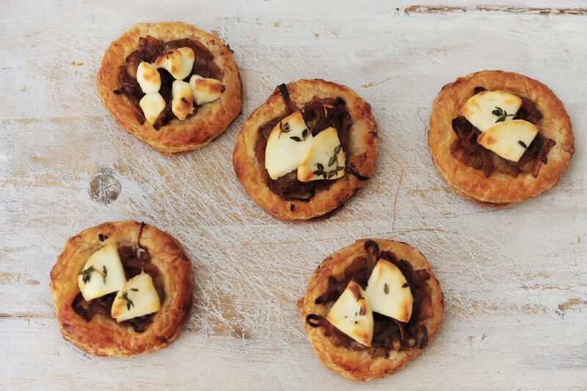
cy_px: 196
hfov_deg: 19.5
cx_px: 294
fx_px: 1712
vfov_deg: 13.0
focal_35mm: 105
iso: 800
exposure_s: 1/125
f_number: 6.3
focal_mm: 105
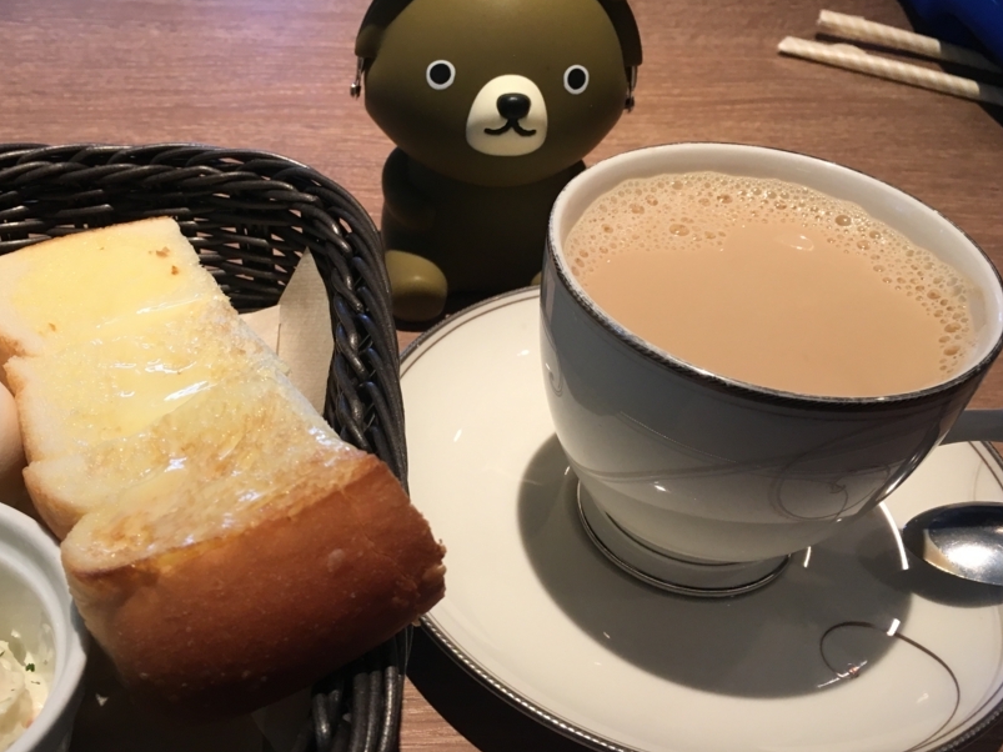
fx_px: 1072
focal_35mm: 37
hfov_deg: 49.9
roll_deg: -3.7
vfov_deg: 38.6
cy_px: 396
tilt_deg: -41.6
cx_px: 410
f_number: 2.2
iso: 40
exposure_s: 1/30
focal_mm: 4.15
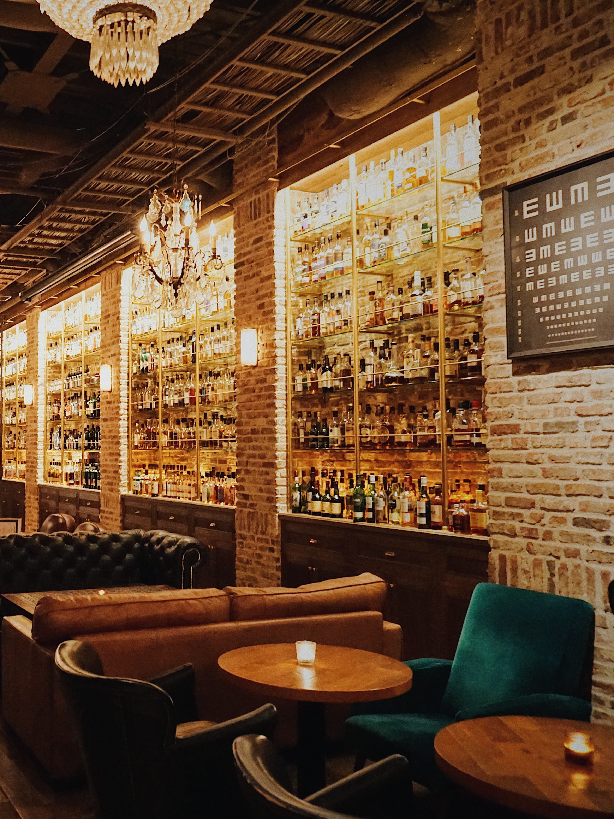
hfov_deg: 38.4
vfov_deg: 52.6
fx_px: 828
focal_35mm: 35
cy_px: 405
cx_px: 84
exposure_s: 1/13
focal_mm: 16
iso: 3200
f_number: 3.5
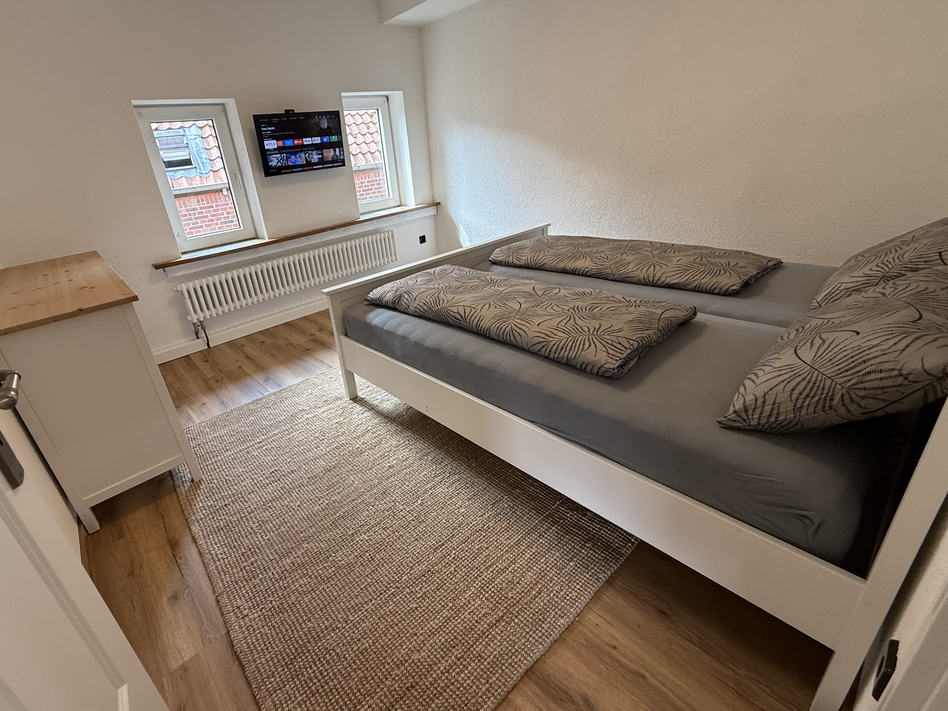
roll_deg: +7.3
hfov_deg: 94.1
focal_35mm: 16
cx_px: 417
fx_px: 438
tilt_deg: -22.9
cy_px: 339
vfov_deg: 78.1
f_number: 2.2
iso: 250
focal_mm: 2.22
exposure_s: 1/100
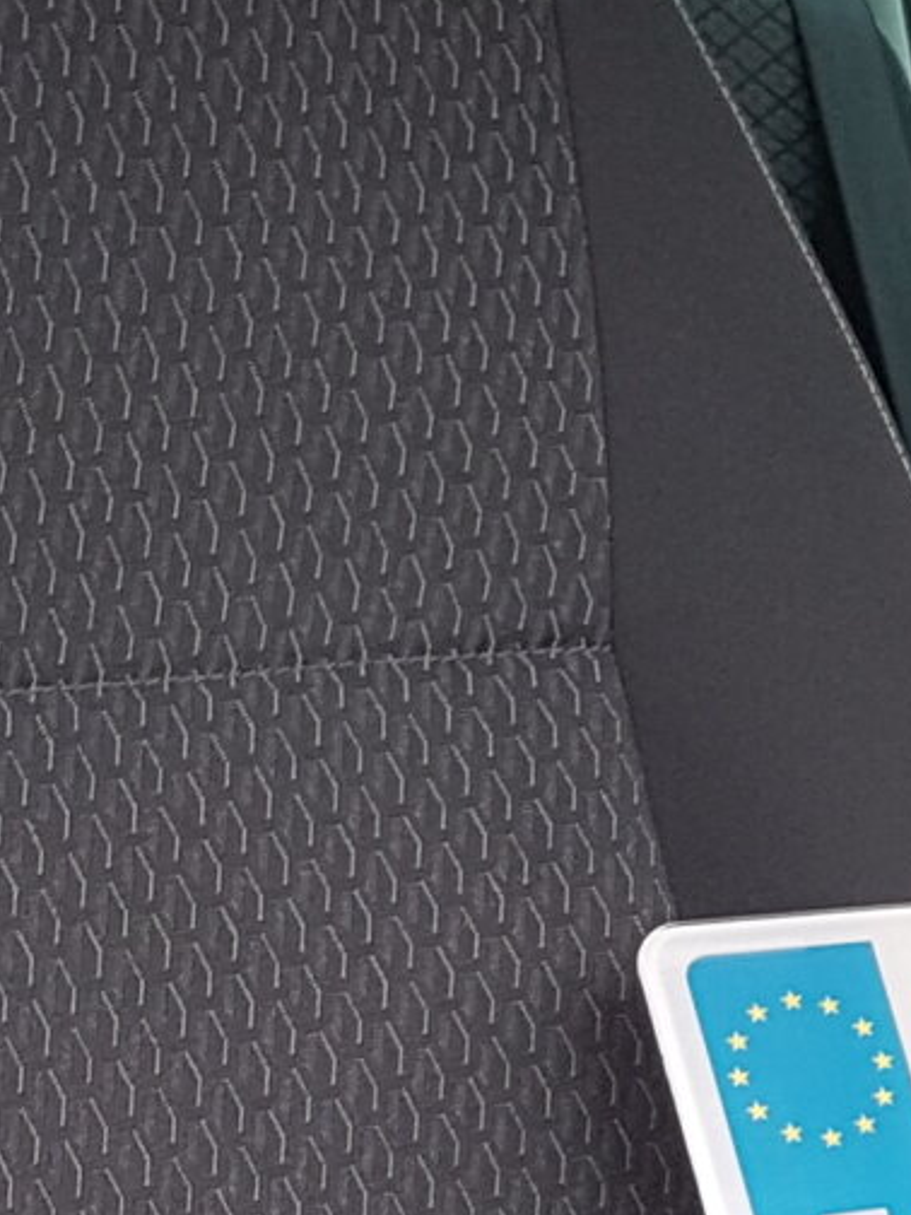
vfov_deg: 14.9
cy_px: 702
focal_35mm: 132
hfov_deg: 10.5
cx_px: 1694
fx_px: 4632
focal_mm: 4.2
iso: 40
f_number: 1.7
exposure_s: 1/50
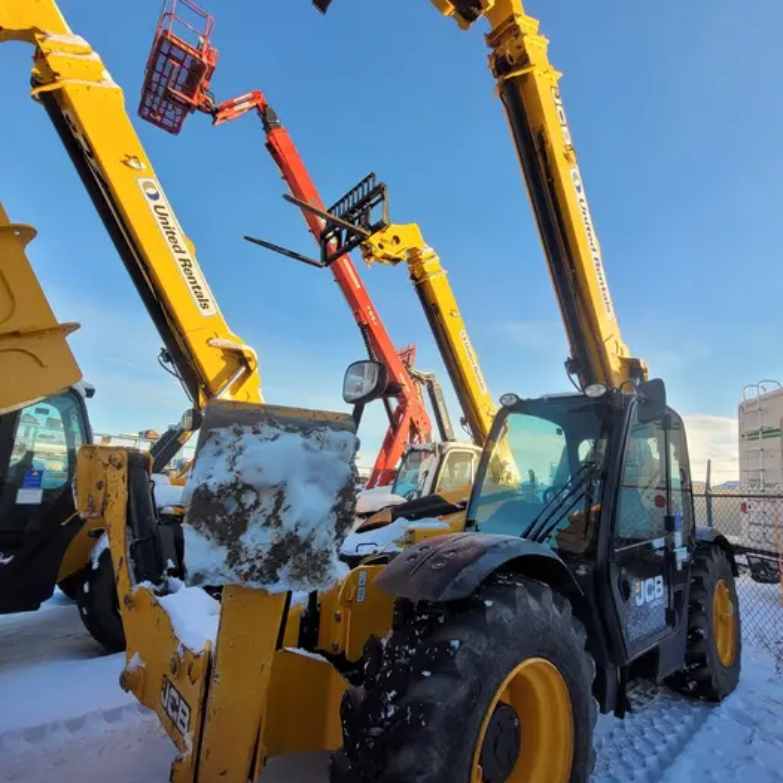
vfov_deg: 87.4
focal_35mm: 16
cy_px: 407
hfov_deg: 87.4
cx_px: 387
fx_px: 409
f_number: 2.2
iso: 40
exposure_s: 1/461
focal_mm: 1.74
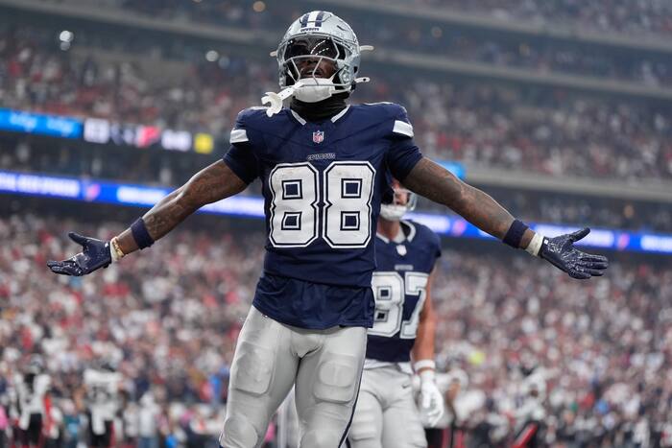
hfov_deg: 19.1
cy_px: 224
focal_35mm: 107
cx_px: 336
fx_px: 1998
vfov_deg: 12.8
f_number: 2.8
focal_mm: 107
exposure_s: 1/2500
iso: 2500
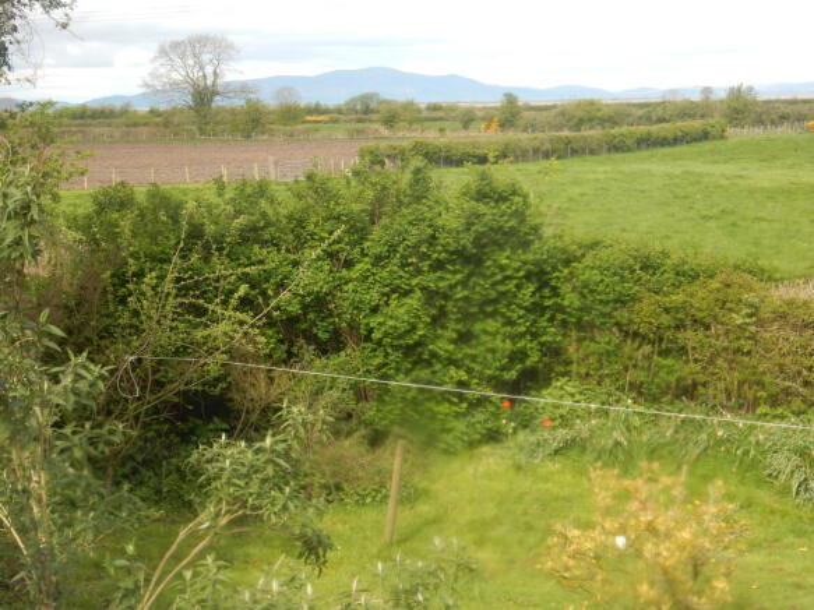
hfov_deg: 27.4
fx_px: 1669
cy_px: 305
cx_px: 407
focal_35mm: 71
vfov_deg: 20.7
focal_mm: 12.6
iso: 125
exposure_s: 1/200
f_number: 4.8
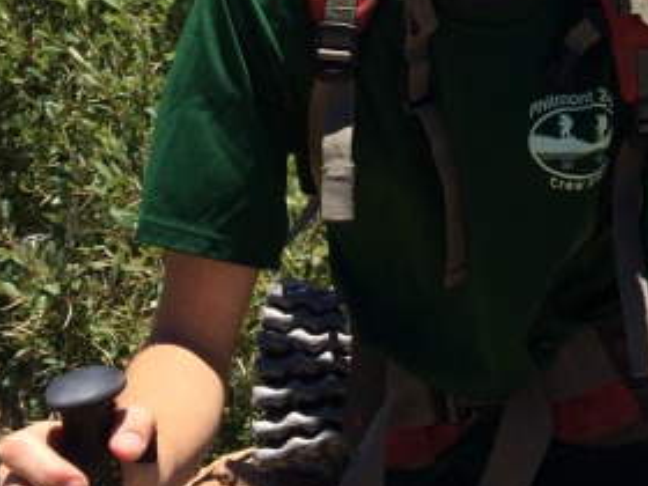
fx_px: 1554
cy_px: -120
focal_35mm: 83
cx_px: 694
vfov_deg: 16.9
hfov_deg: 22.4
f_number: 2.2
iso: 32
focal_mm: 4.15
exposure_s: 1/1466
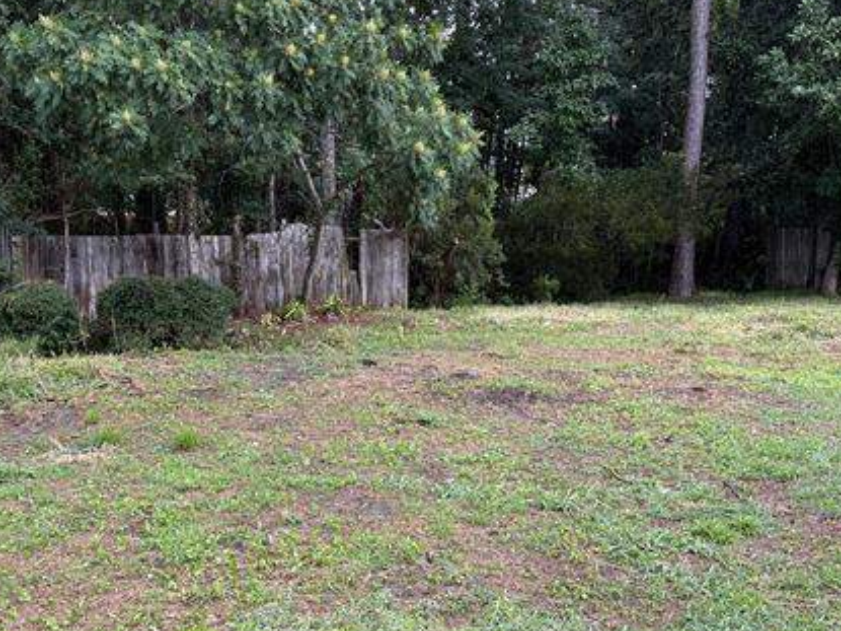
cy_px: 396
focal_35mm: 37
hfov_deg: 49.9
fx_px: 899
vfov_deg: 38.4
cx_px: 349
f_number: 1.78
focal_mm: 6.76
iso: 200
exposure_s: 1/77
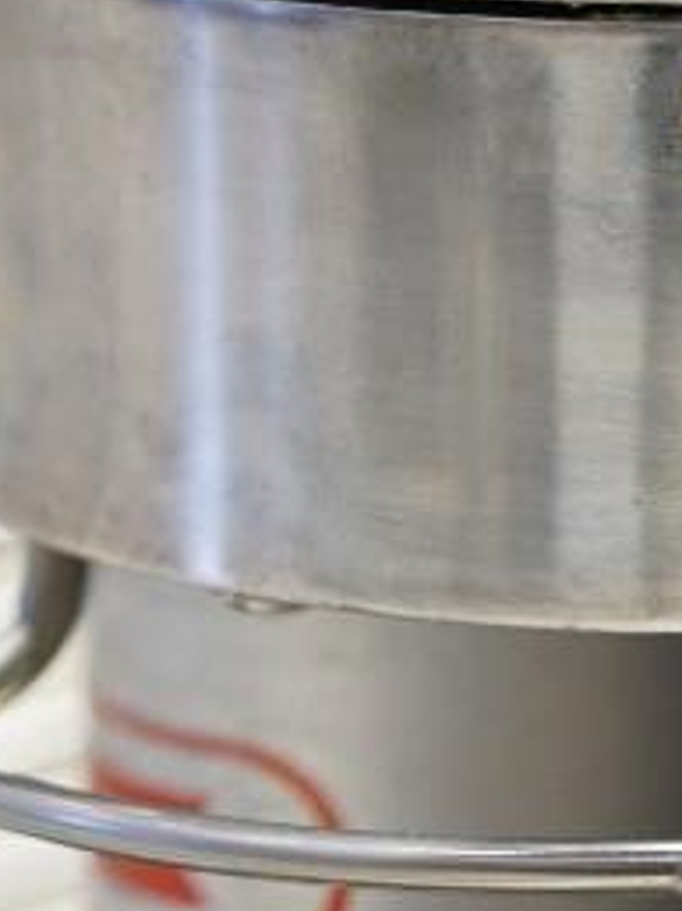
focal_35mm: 209
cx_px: 2184
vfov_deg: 8.9
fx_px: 5499
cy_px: -939
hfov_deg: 6.4
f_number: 2.5
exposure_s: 1/50
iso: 200
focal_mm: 35
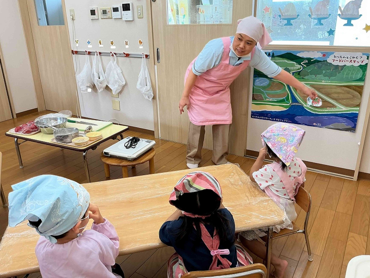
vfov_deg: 48.2
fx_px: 310
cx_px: 185
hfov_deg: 61.7
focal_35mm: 29
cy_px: 139
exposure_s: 1/50
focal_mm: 3
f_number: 1.8
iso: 40
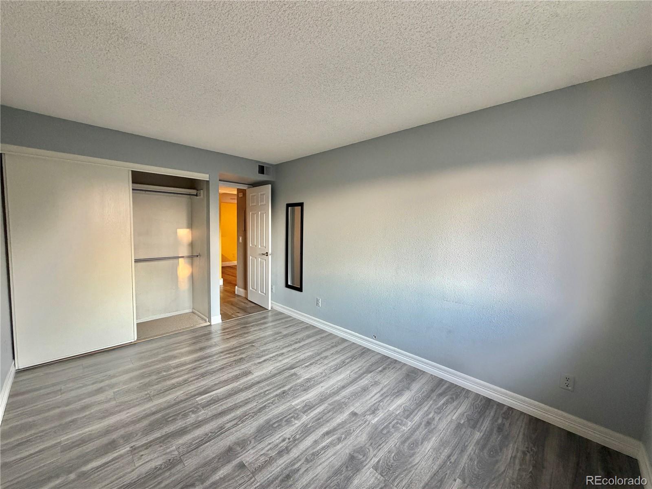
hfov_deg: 102.1
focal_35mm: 14
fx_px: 264
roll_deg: -0.9
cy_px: 244
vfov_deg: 85.7
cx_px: 326
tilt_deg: -4.4
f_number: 2.2
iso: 320
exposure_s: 1/121
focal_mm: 2.22
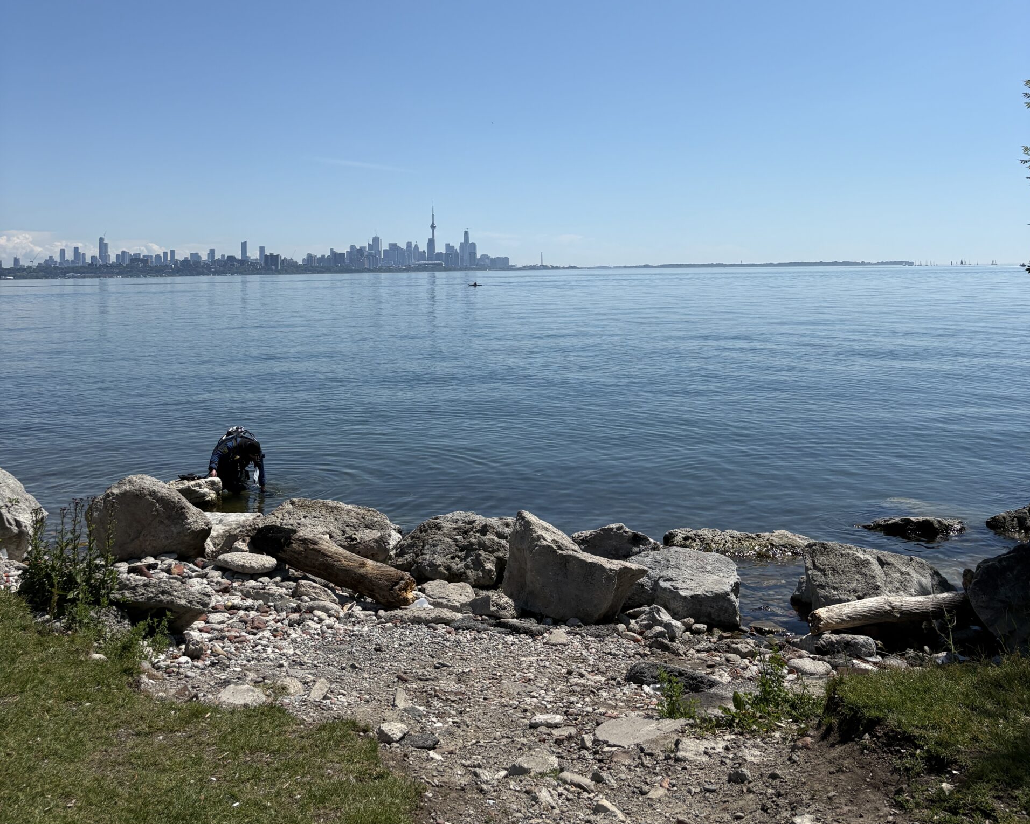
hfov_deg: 52.8
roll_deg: +1.5
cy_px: 220
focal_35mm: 34
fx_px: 1037
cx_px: 517
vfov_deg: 42.2
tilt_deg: +4.9
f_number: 1.6
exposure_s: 1/6993
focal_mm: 5.96
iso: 50
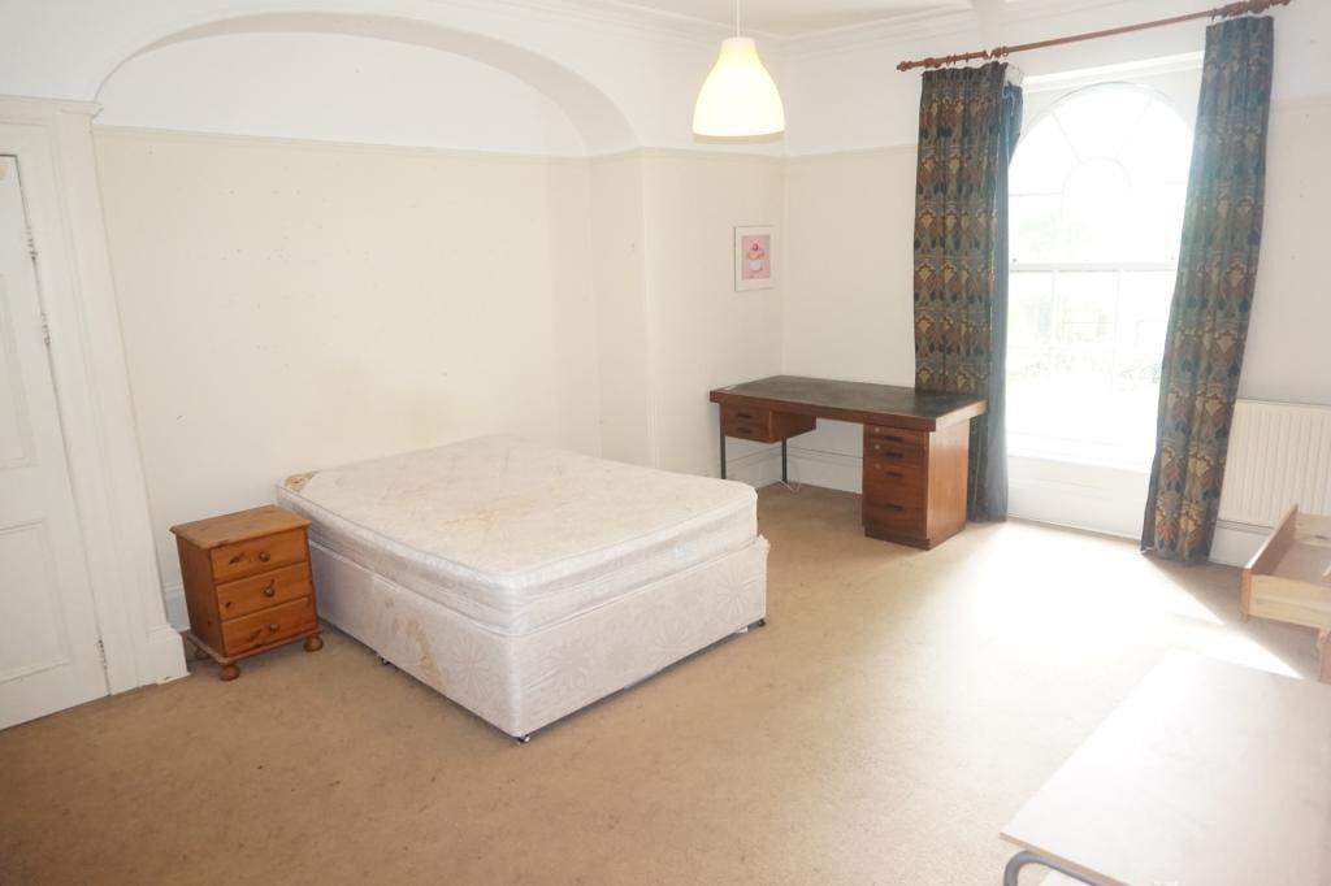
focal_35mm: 24
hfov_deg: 73.8
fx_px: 887
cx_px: 666
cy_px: 443
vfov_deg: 53.1
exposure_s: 1/100
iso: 2000
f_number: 4
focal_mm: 16
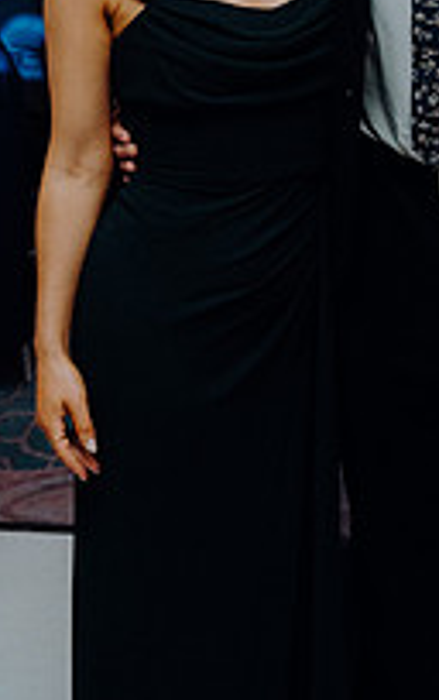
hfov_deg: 15.6
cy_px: 86
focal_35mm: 83
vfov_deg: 24.3
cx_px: 364
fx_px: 1584
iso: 2500
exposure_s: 1/160
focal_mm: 37
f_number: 3.5
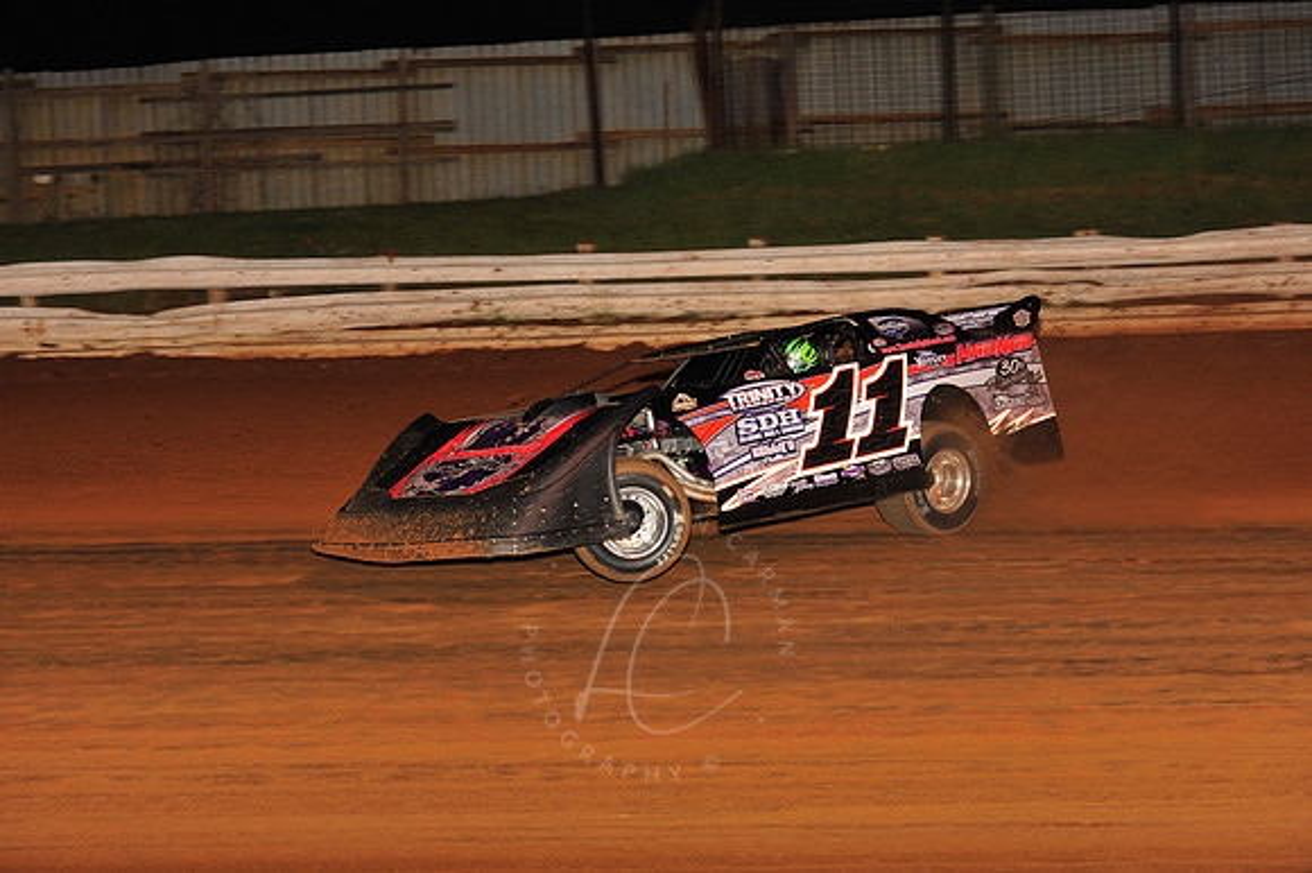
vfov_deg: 15.9
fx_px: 3132
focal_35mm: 86
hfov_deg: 23.7
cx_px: 656
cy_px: 436
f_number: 6.3
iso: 800
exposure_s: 1/320
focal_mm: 86
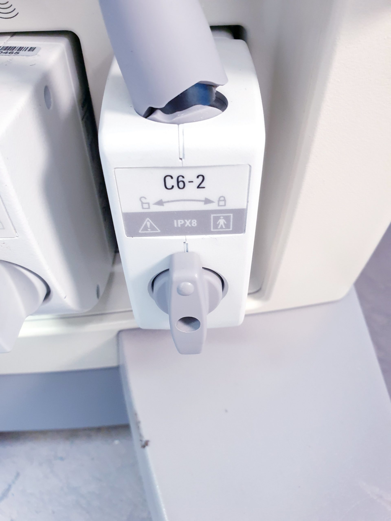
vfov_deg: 67.3
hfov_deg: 53.1
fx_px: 392
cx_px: 196
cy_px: 260
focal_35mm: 26
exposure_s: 1/25
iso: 250
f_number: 2.4
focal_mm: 4.3
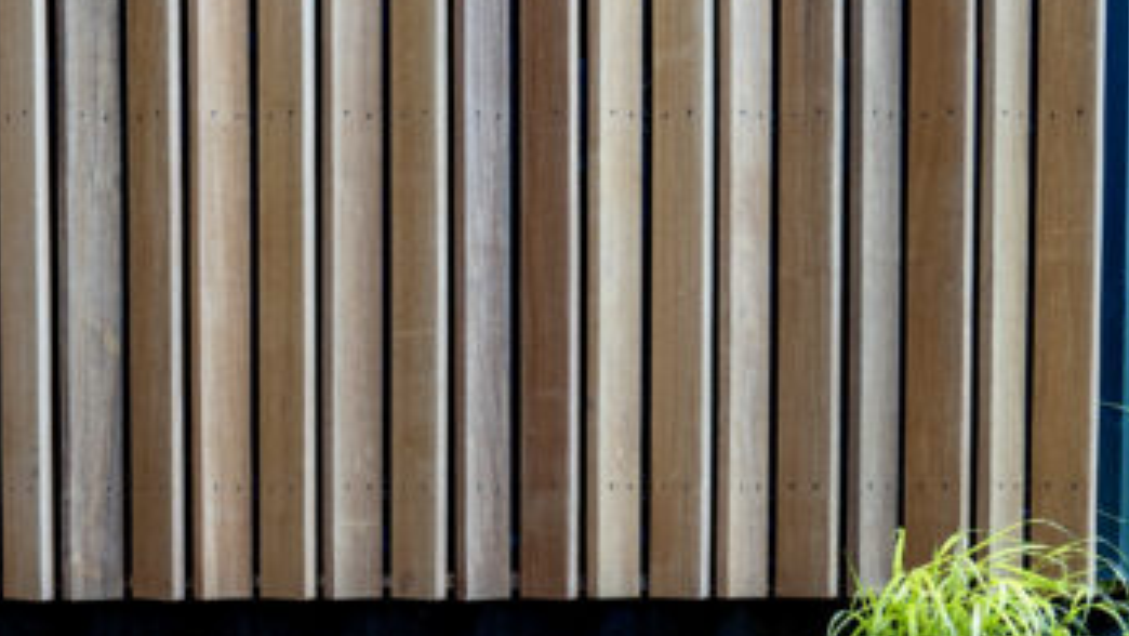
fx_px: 2216
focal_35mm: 74
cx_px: 419
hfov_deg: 28.5
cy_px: 673
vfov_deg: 15.9
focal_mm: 24
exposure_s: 1/125
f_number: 4
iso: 640
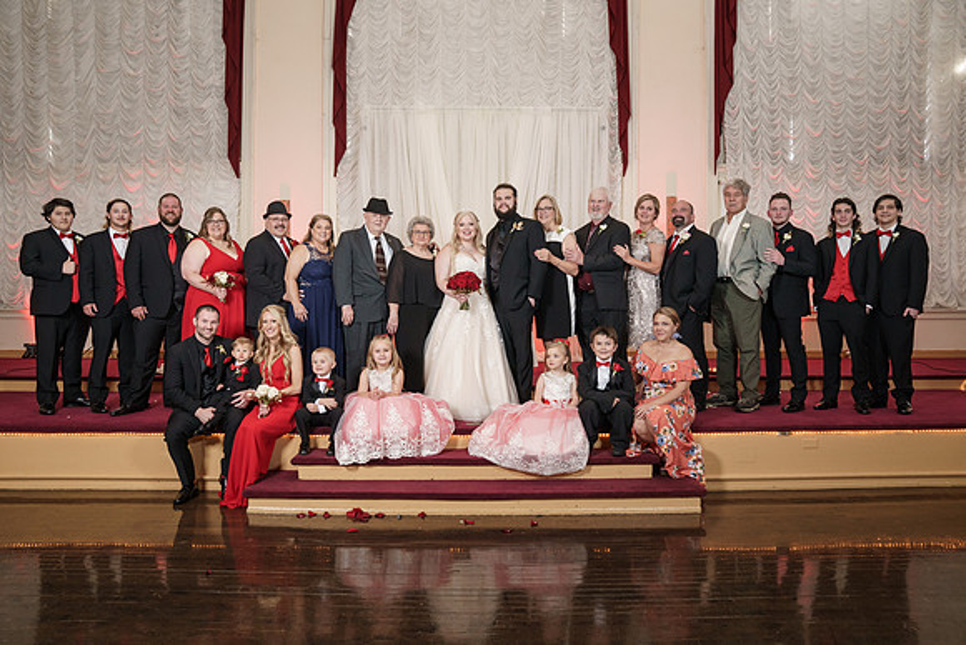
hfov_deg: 69.4
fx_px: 698
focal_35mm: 26
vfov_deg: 49.6
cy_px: 322
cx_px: 483
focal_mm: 26
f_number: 4
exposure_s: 1/100
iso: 2000
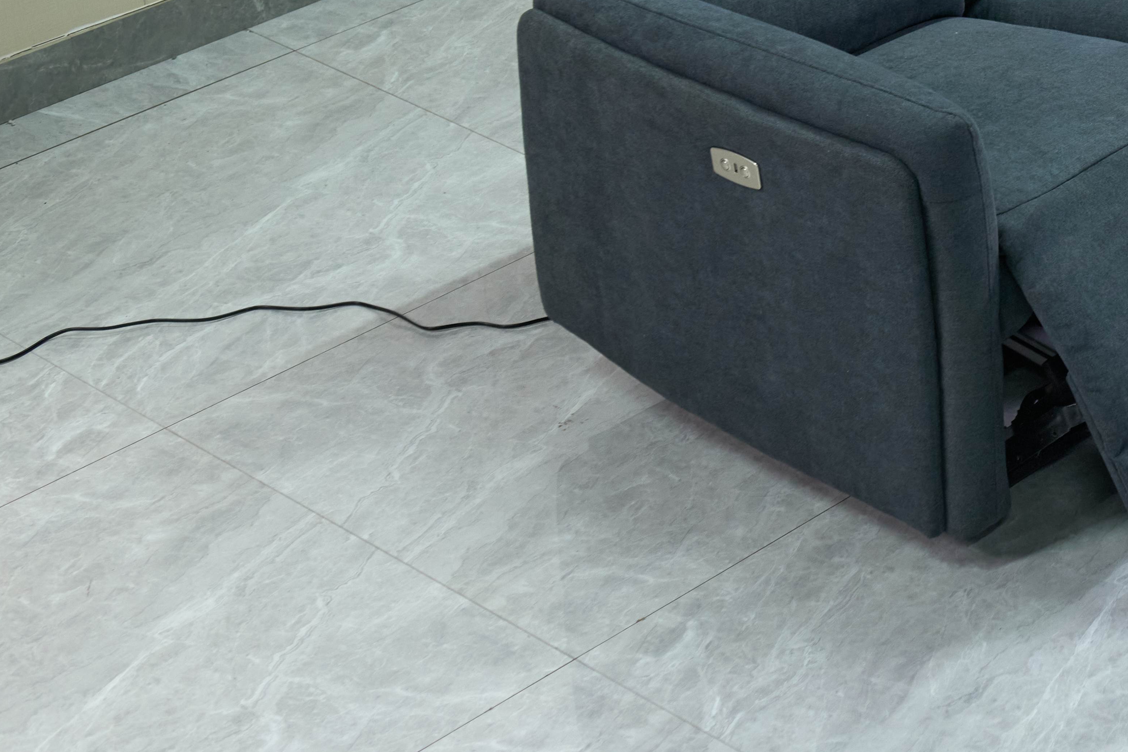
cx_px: 1298
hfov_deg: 18.0
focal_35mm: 109
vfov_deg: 12.4
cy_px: -26
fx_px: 3415
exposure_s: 1/25
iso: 800
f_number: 5.6
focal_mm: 42
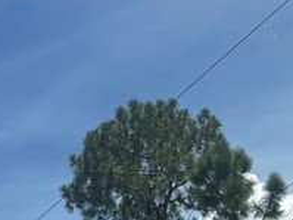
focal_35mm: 134
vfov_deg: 10.4
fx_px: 1134
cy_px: 388
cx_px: 156
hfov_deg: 14.7
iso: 50
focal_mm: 5.7
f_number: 1.5
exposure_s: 1/5882
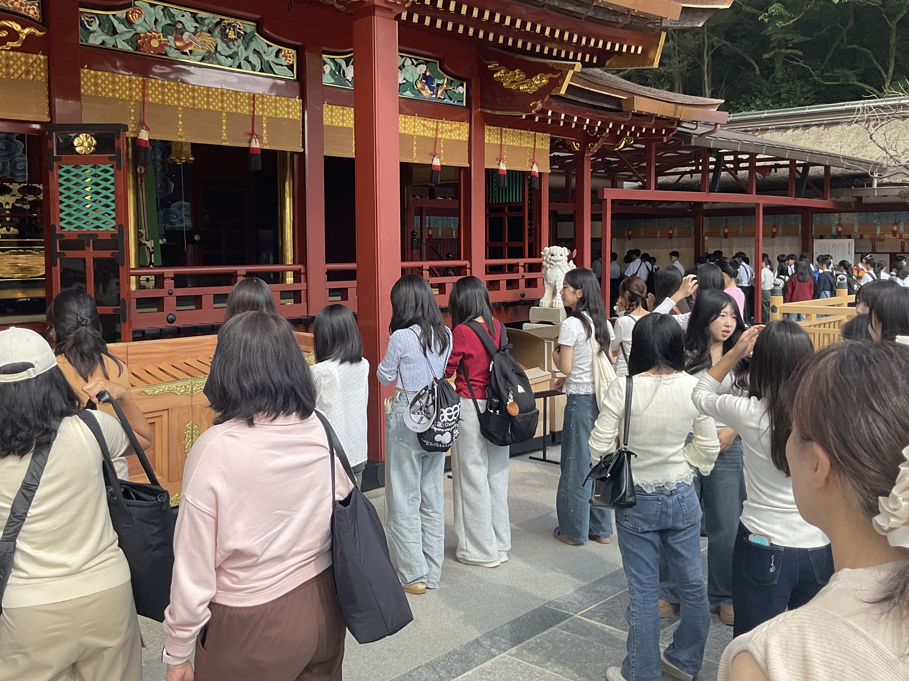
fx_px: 945
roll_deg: +0.9
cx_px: 408
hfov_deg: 51.3
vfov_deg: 39.6
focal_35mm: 36
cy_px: 291
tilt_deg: -4.0
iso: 16
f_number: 1.8
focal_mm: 3
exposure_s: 1/370
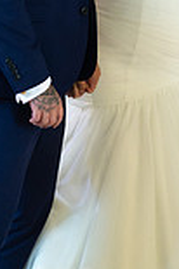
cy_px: 69
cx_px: 96
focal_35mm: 247
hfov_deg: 5.6
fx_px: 1846
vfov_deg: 8.3
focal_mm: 85
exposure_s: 1/160
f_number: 2.5
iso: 1600
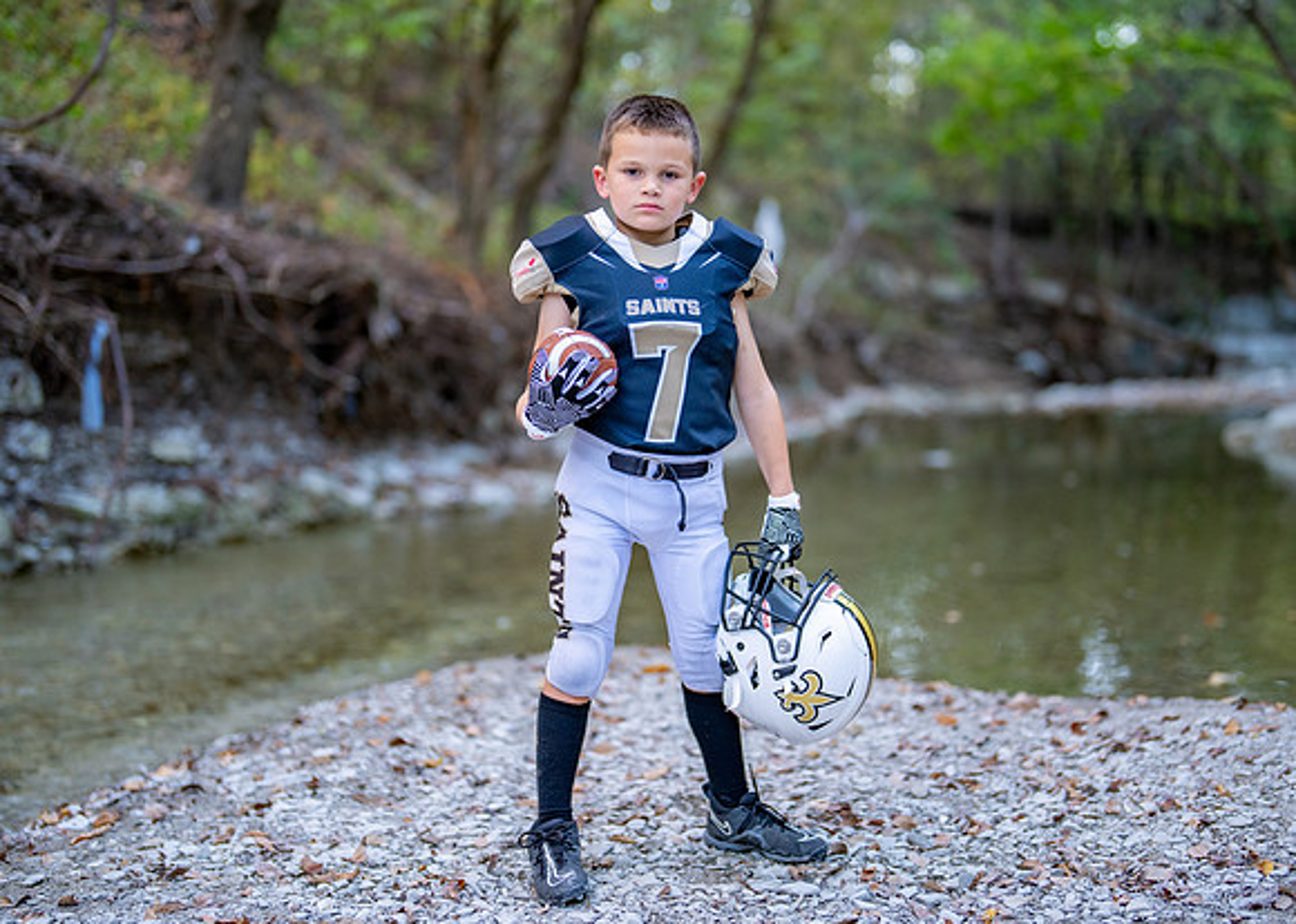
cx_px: 679
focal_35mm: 60
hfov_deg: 32.9
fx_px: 2195
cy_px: 464
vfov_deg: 23.8
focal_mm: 50
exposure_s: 1/500
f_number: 1.2
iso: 500
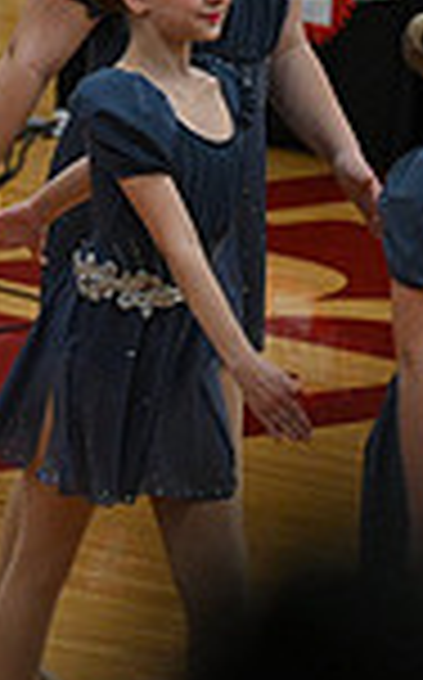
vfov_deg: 2.7
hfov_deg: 1.7
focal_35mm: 783
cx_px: -864
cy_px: -115
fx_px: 14484
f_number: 4
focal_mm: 200
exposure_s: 1/400
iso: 4000
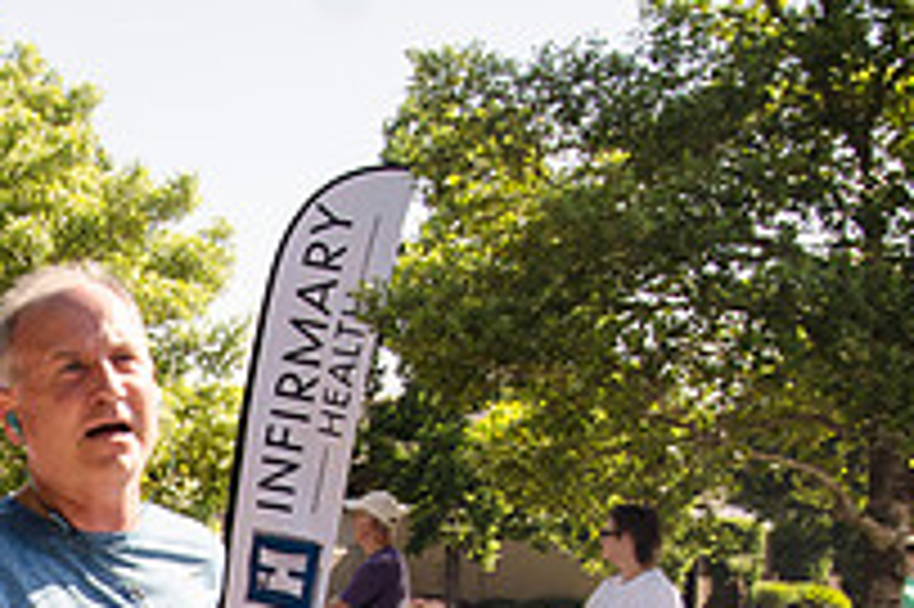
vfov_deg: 16.4
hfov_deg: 24.1
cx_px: -167
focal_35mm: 77
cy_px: 851
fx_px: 1953
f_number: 5
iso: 640
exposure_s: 1/1600
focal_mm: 18
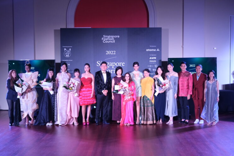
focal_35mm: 60
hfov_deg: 33.4
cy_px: 78
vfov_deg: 22.6
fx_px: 390
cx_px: 114
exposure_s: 1/160
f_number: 2.8
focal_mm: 38.8
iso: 1600
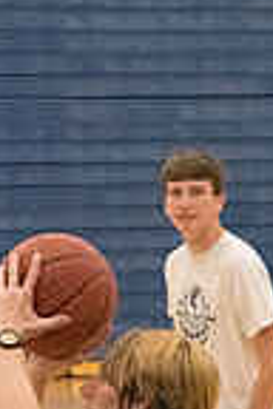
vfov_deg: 7.3
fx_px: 3196
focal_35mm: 281
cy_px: 525
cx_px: 121
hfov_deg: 4.9
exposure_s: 1/400
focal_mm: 60
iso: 10000
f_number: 5.6
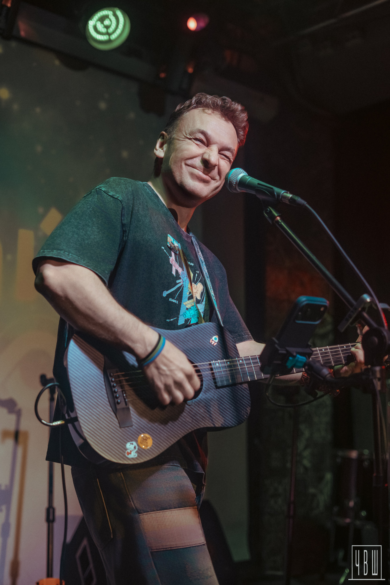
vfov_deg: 39.6
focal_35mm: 50
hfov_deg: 27.0
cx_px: 195
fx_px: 812
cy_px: 292
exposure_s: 1/200
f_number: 2.5
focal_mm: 50
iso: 400
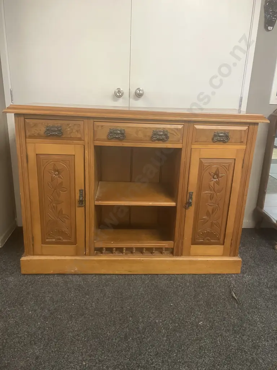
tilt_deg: -16.1
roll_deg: -1.8
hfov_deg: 49.7
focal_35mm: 28
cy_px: 185
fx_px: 299
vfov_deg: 63.4
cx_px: 138
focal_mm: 3.99
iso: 250
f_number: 1.8
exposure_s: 1/50
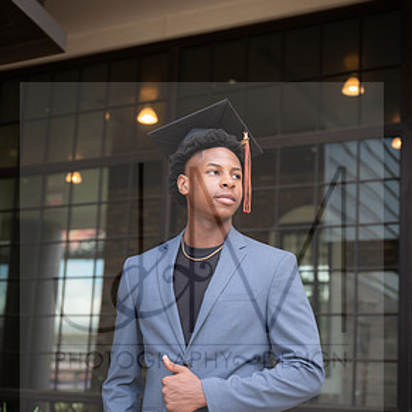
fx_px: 794
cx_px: 202
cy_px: 265
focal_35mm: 59
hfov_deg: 29.1
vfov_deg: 28.9
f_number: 2.8
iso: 200
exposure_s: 1/250
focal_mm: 45
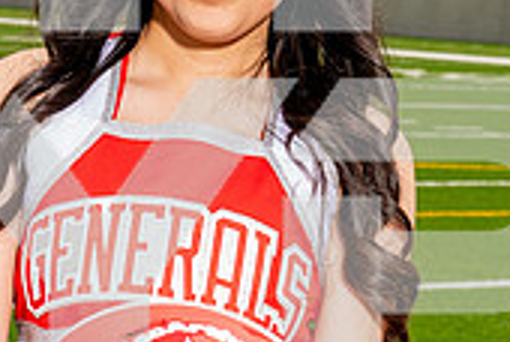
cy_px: 238
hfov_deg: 10.6
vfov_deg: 7.1
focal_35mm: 193
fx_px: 2739
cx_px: 225
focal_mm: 52
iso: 100
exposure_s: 1/250
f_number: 8
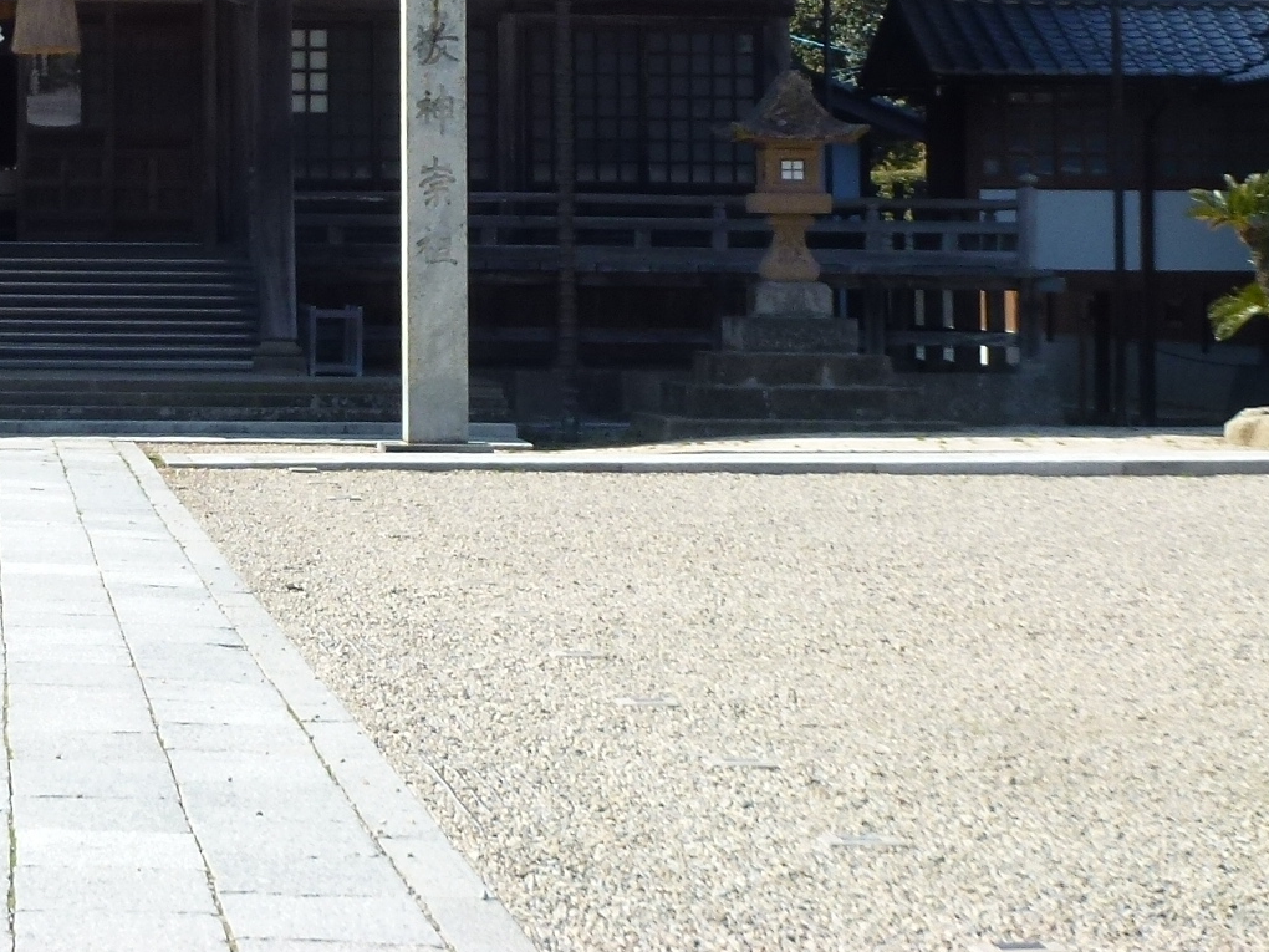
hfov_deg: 13.5
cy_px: -228
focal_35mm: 143
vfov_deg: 10.2
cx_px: -112
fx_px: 5242
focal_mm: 10.1
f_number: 4.4
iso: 100
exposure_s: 1/320
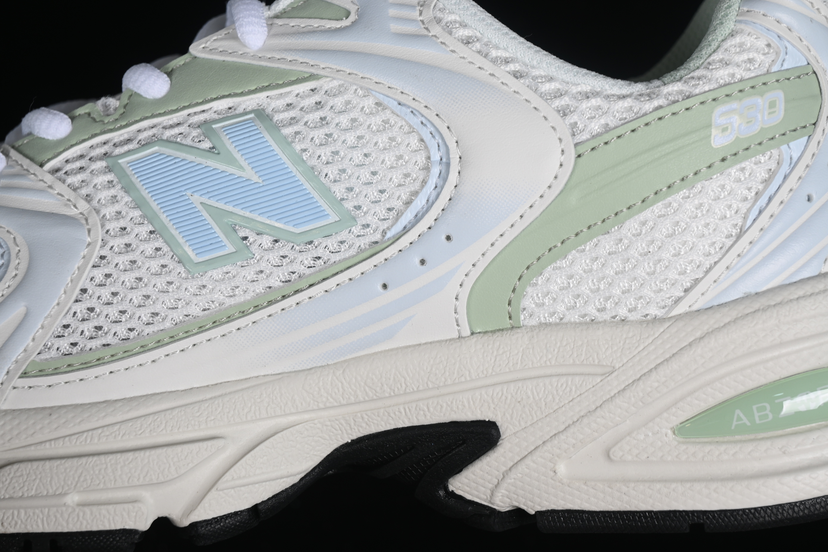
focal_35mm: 75
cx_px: 414
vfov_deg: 18.2
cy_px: 276
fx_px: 1725
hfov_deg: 27.0
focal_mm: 50
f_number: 8
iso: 160
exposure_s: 1/80
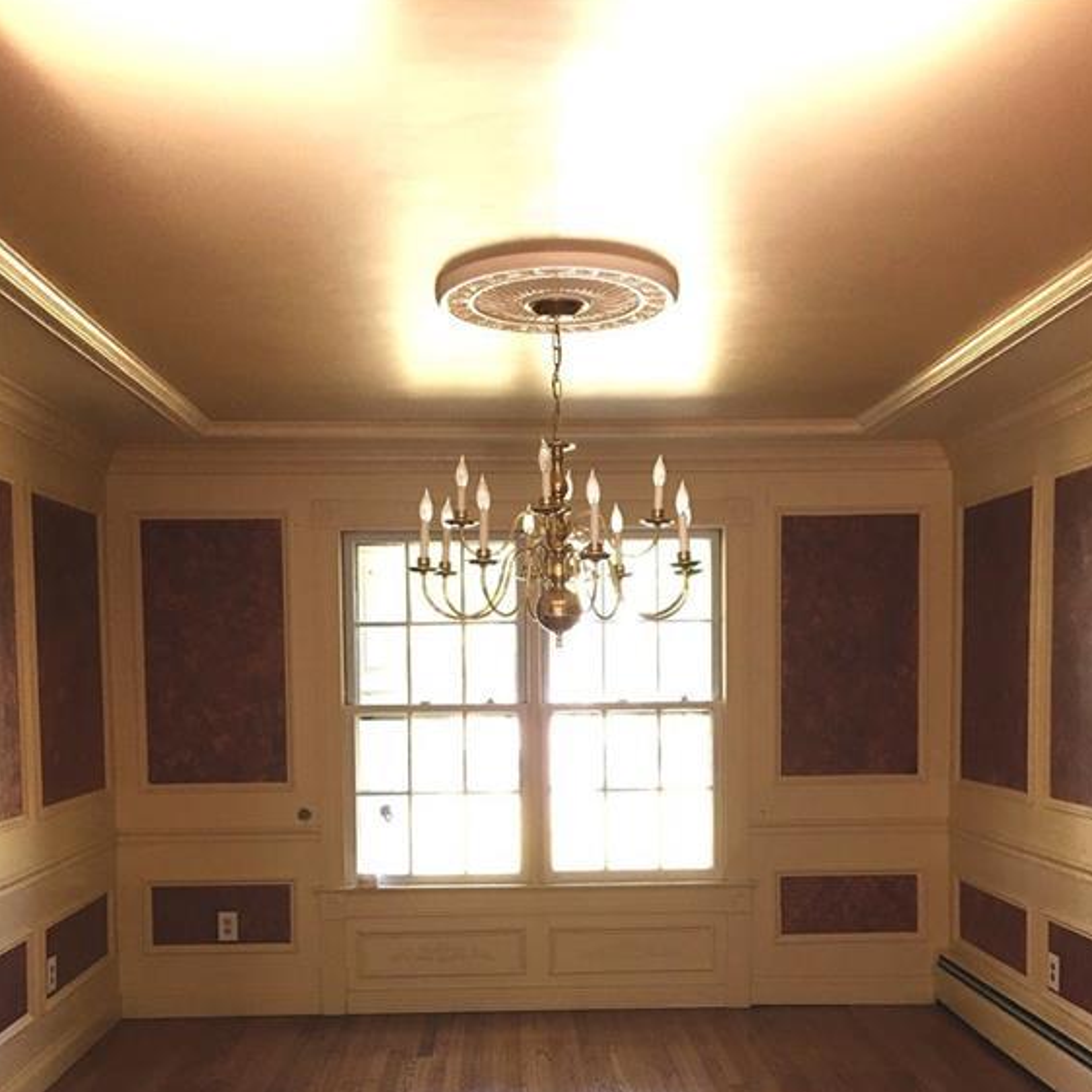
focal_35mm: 35
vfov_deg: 46.4
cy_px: 734
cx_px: 542
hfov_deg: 47.2
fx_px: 1249
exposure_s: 1/30
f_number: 2.2
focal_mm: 4.15
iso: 40
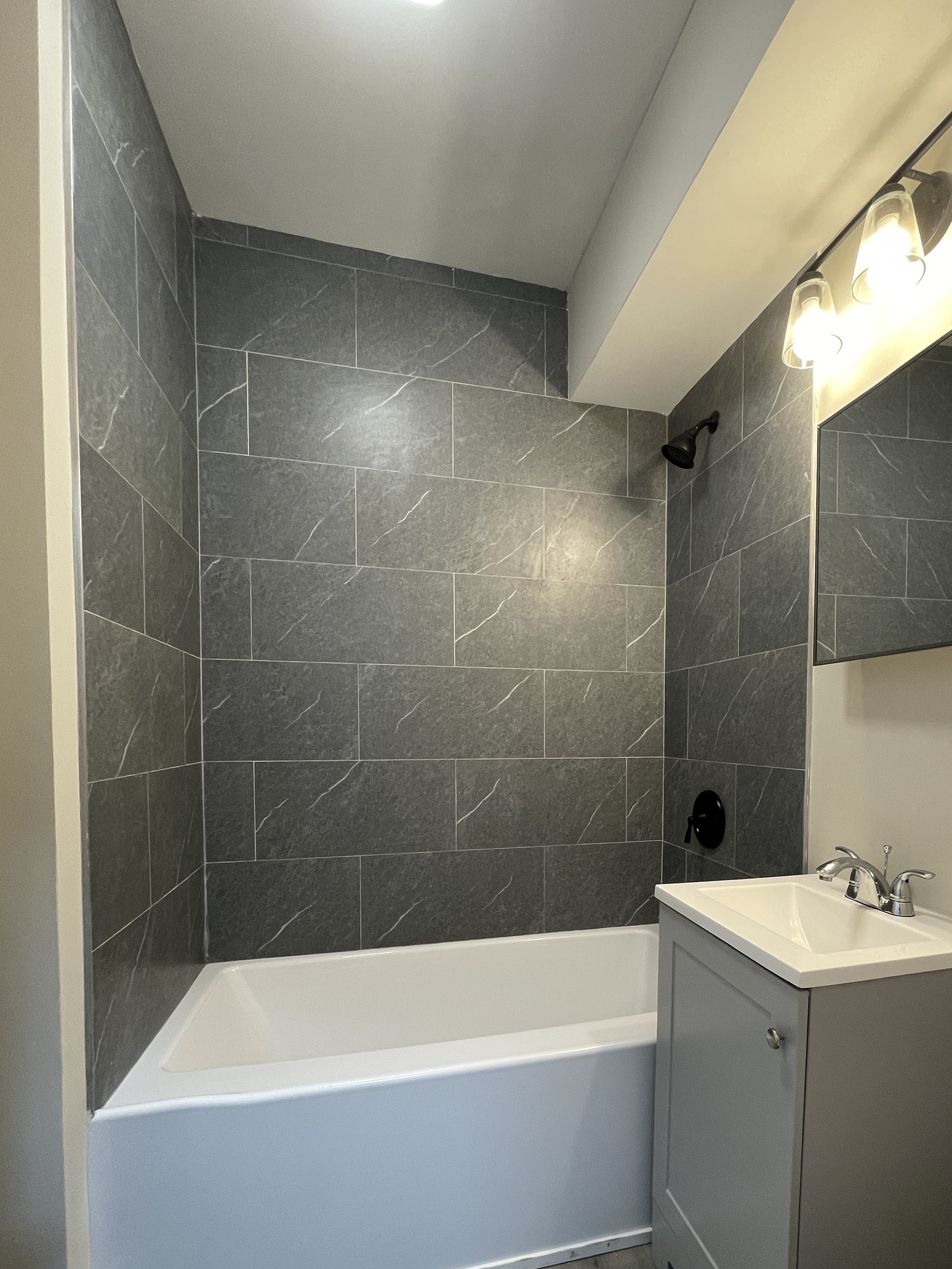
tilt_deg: -3.3
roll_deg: -0.2
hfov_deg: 77.5
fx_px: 587
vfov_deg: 93.3
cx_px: 554
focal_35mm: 16
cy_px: 762
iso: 160
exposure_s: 1/60
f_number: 2.4
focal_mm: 1.54
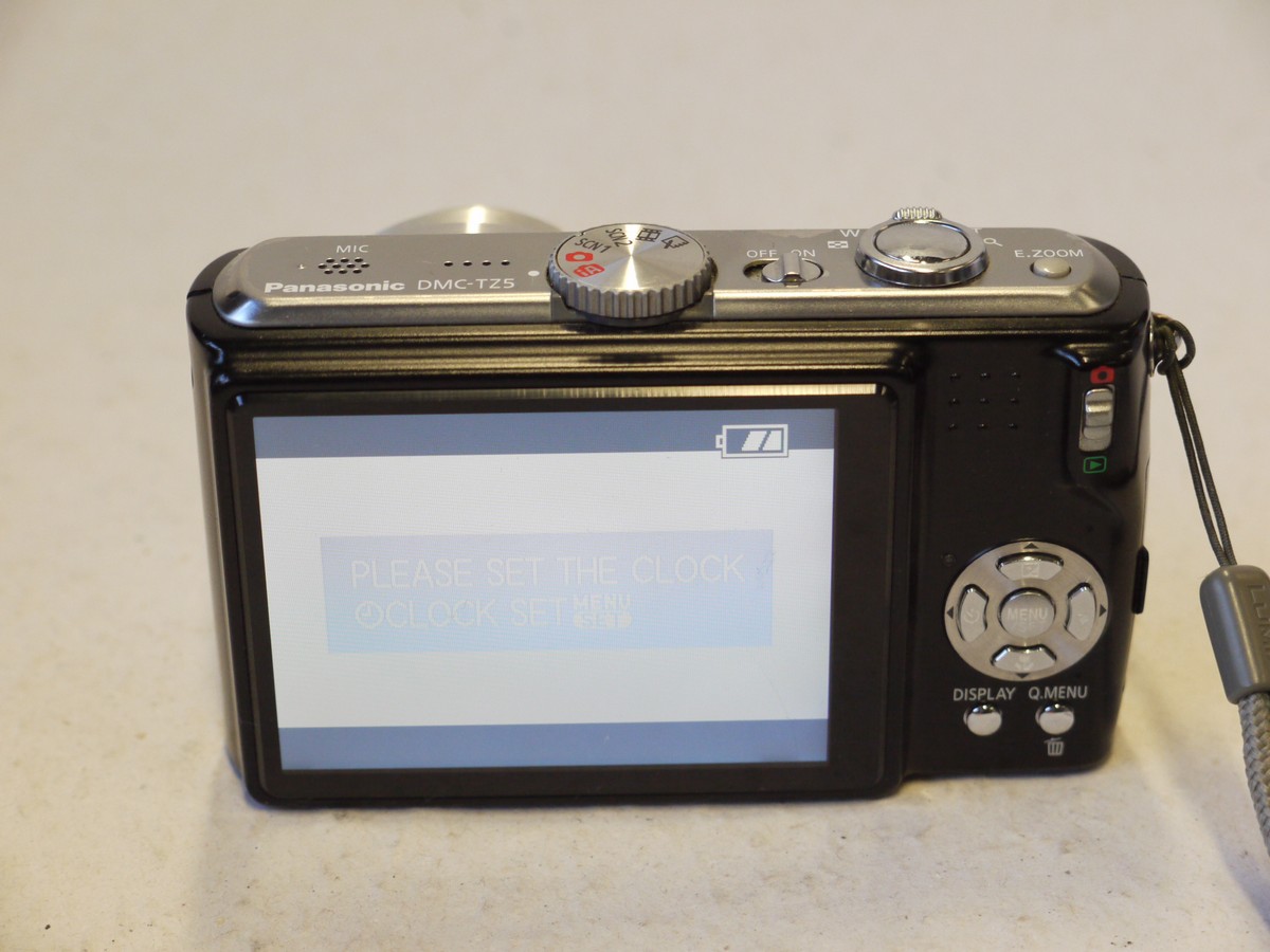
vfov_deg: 16.4
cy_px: 476
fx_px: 3302
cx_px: 635
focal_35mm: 90
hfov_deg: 21.8
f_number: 5.6
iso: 800
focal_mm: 45
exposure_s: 1/100
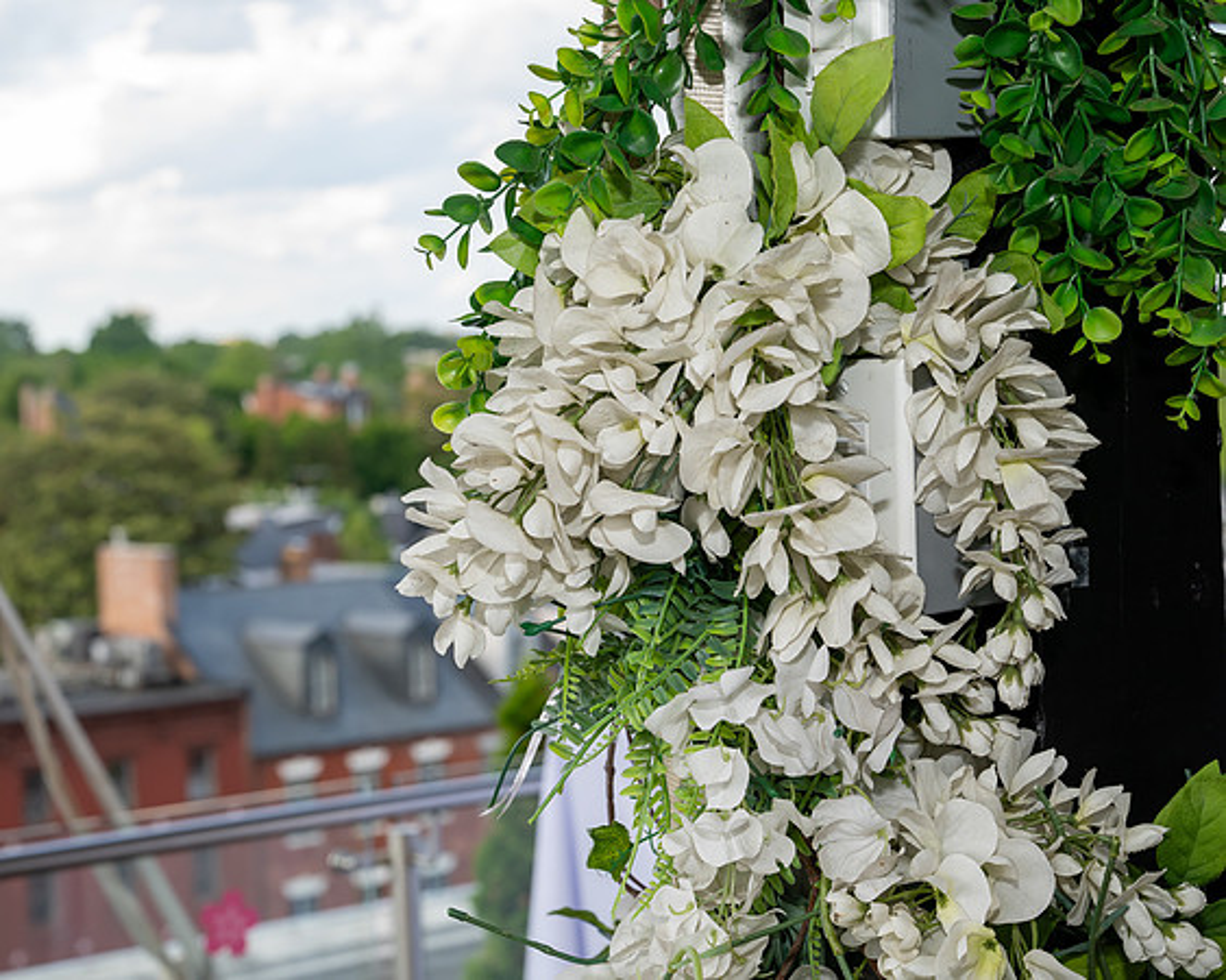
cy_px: 466
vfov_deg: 23.5
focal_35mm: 65
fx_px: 2358
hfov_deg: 29.1
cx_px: 640
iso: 360
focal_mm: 55
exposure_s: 1/250
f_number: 7.1
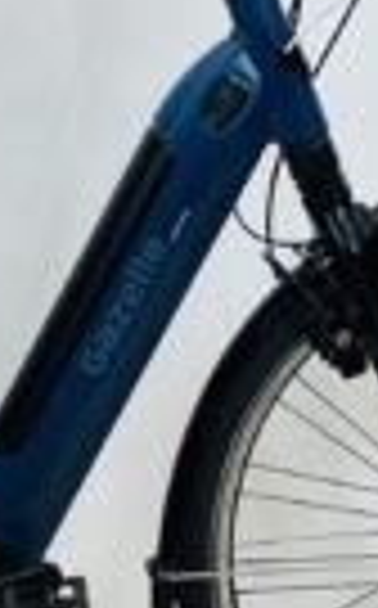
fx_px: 1521
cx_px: 9
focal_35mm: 92
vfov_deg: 22.5
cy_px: 221
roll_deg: +1.0
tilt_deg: -5.8
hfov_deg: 14.0
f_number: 1.8
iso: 50
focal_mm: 4.25
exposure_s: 1/100
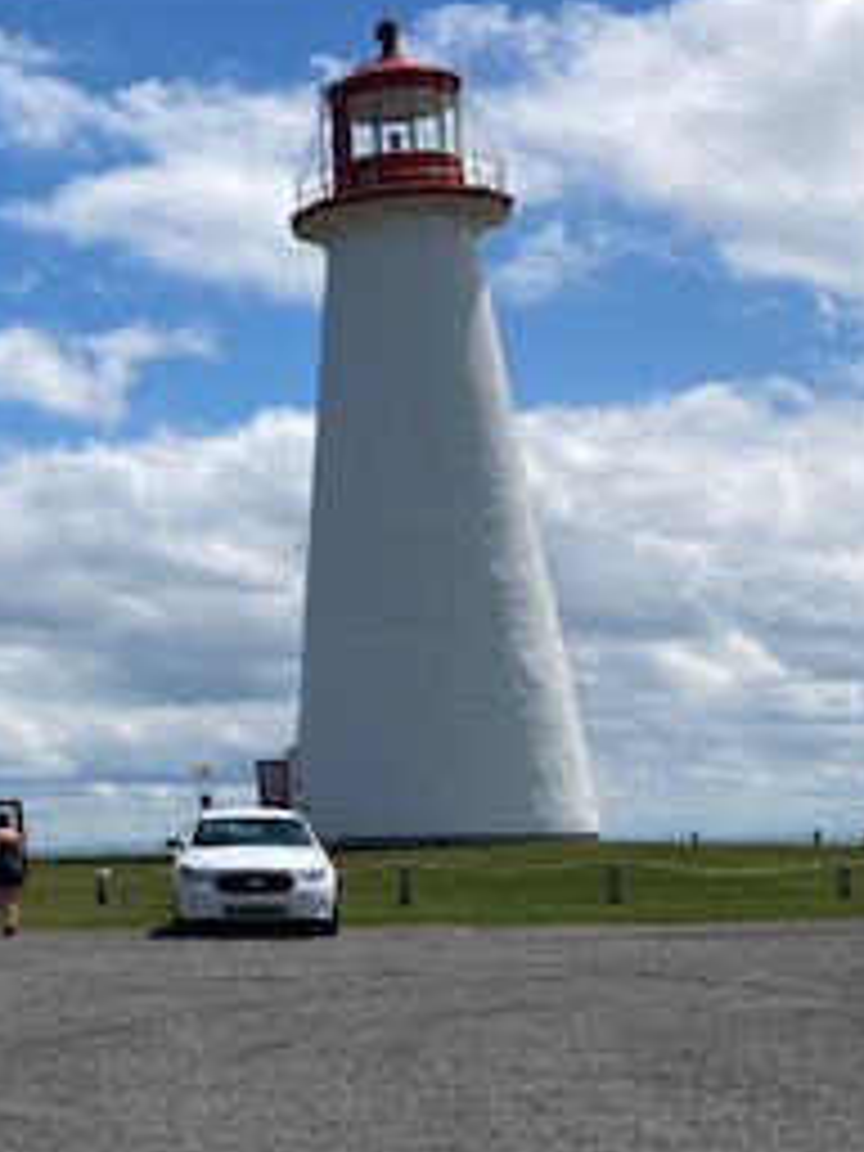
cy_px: 508
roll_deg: +1.0
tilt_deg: +9.4
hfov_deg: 19.8
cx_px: -158
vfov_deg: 27.8
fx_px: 2330
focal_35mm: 70
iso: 20
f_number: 1.8
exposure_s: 1/4367
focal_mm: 3.99
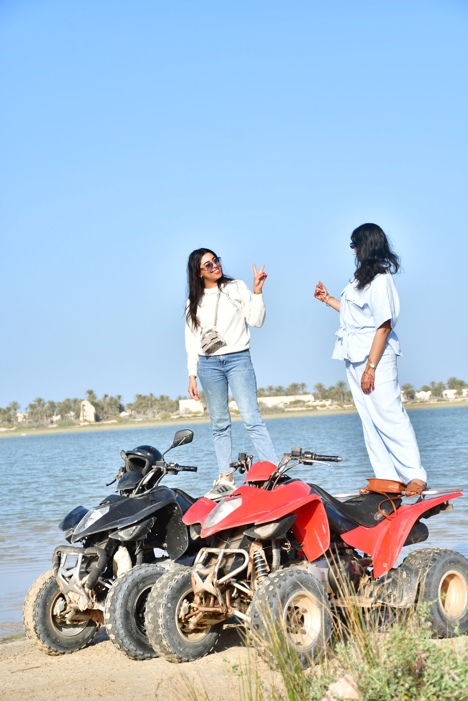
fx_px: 1306
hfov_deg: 20.3
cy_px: 350
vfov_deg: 30.1
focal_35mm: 67
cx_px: 234
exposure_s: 1/640
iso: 100
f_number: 4.5
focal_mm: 45
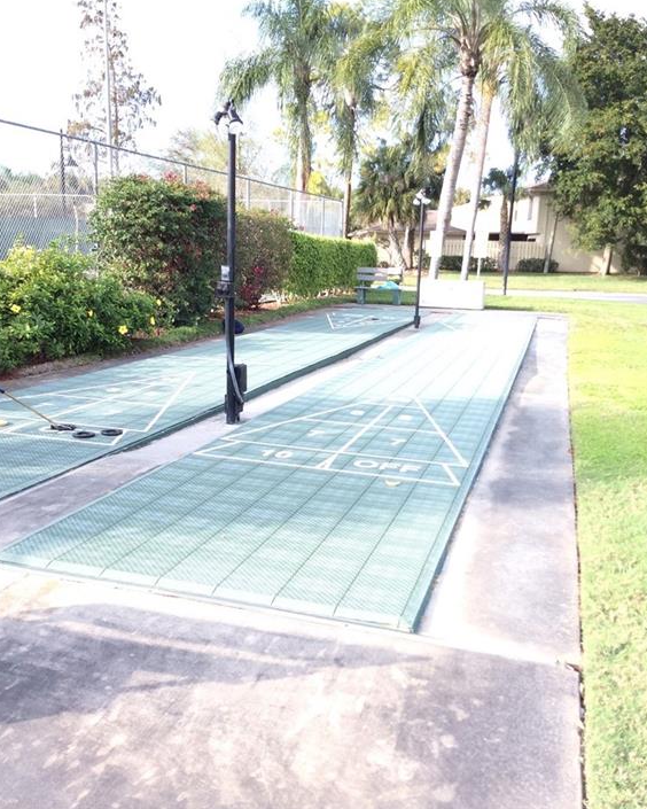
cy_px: 414
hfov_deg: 42.2
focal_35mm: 35
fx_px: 838
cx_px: 323
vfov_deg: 51.5
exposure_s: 1/301
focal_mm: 3.3
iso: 32
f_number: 2.4
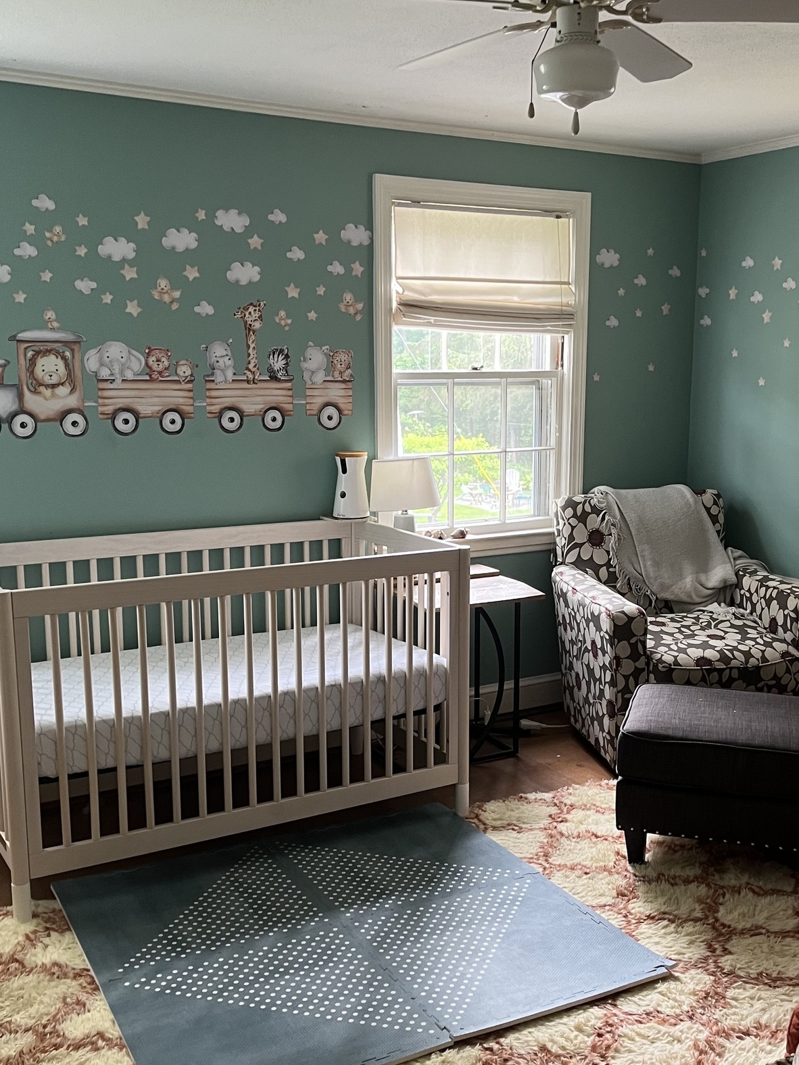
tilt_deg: -10.1
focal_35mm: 38
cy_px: 560
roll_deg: -0.4
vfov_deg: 49.0
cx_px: 464
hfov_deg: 37.6
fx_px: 1169
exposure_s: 1/60
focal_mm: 5.1
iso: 160
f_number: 1.6
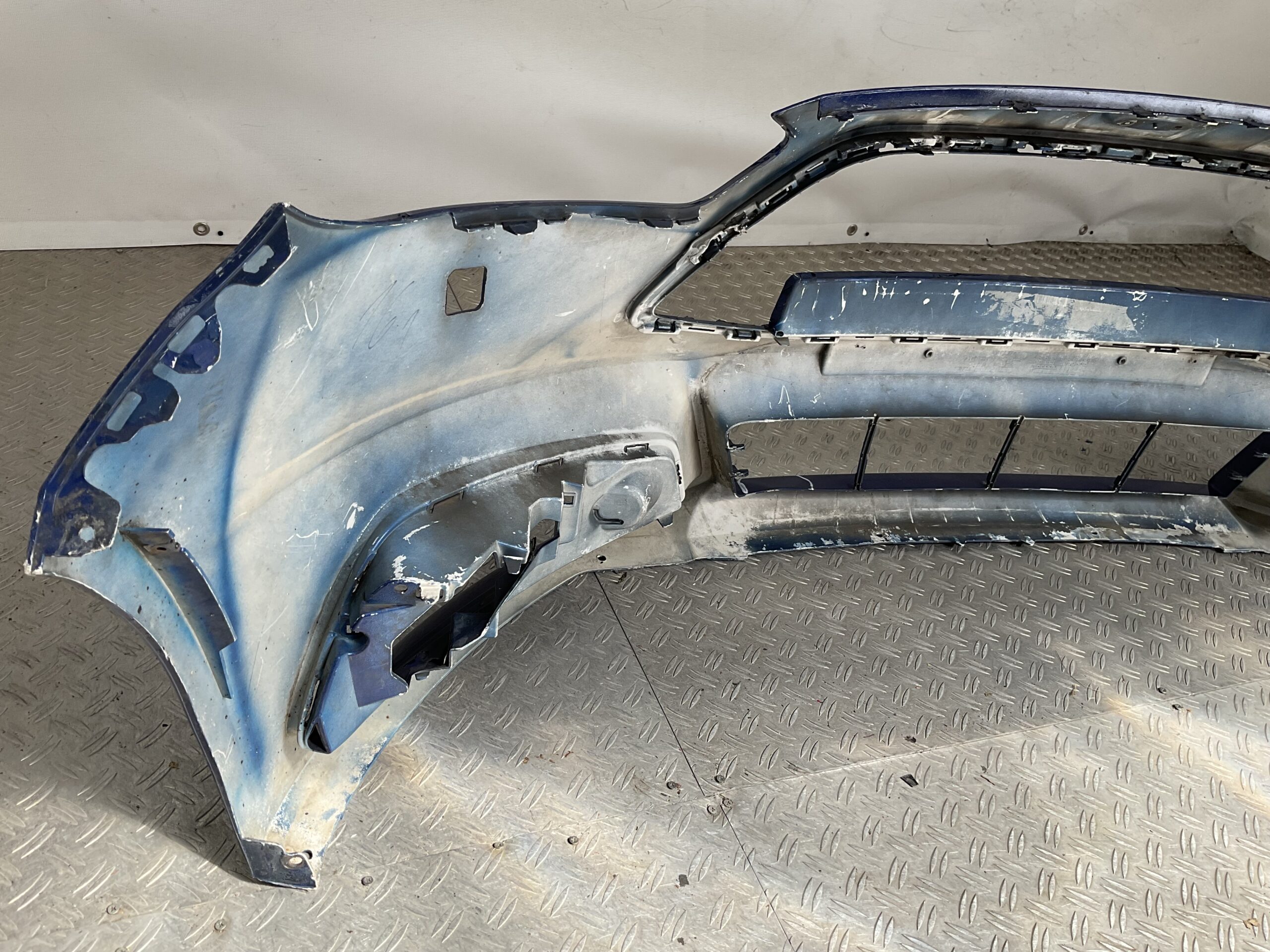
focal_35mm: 29
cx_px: 635
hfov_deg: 61.7
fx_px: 1064
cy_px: 476
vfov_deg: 48.2
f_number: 1.8
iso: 16
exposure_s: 1/580
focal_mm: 3
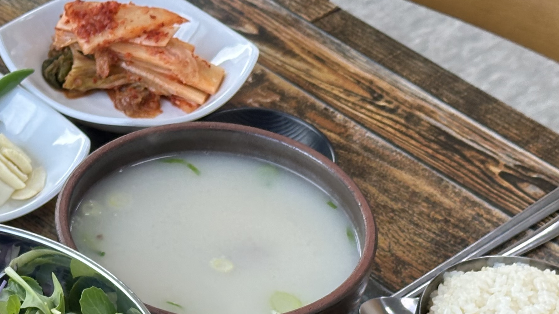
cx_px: 182
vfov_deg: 10.0
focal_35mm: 118
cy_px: 433
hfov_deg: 18.1
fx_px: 1749
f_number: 1.78
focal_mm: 6.86
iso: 64
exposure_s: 1/176
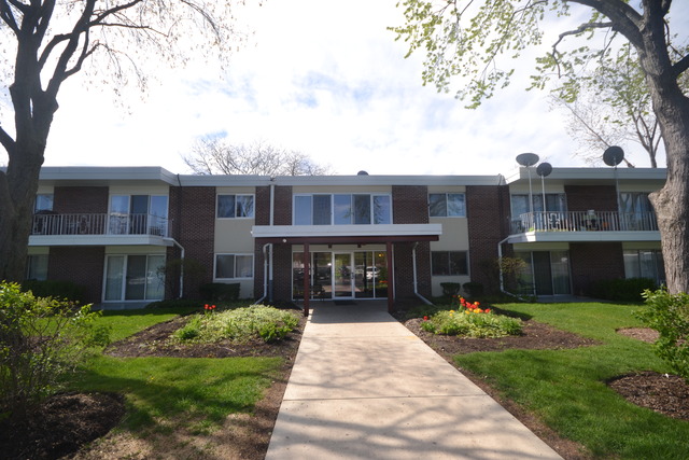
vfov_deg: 77.4
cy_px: 230
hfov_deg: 100.4
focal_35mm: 15
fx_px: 287
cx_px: 344
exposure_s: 1/200
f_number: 7.1
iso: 100
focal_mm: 10
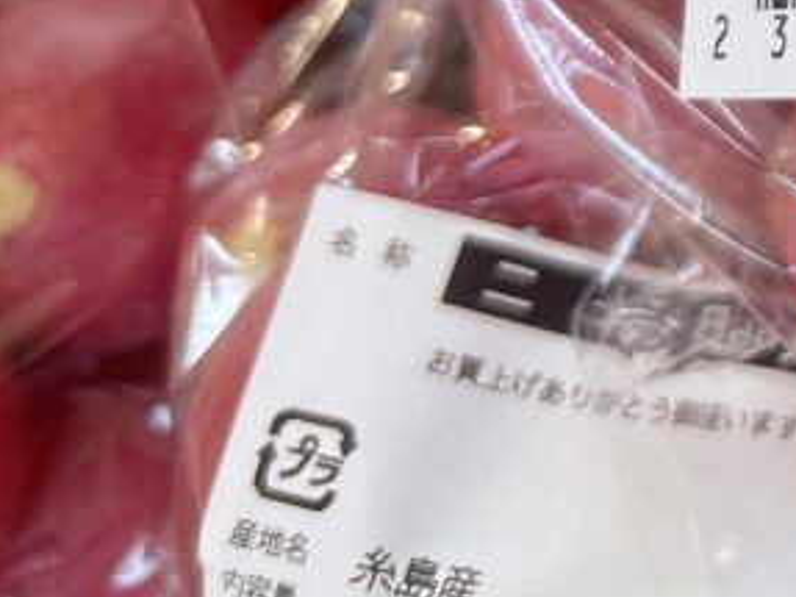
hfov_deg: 19.6
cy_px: -380
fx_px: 2000
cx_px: 1187
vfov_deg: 15.3
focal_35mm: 87
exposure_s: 1/120
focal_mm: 5.96
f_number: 1.6
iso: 125
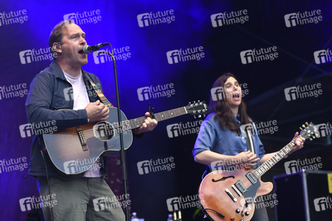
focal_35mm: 92
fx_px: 848
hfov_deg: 22.2
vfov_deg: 14.8
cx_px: 166
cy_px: 110
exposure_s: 1/500
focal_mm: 92
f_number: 3.5
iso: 800
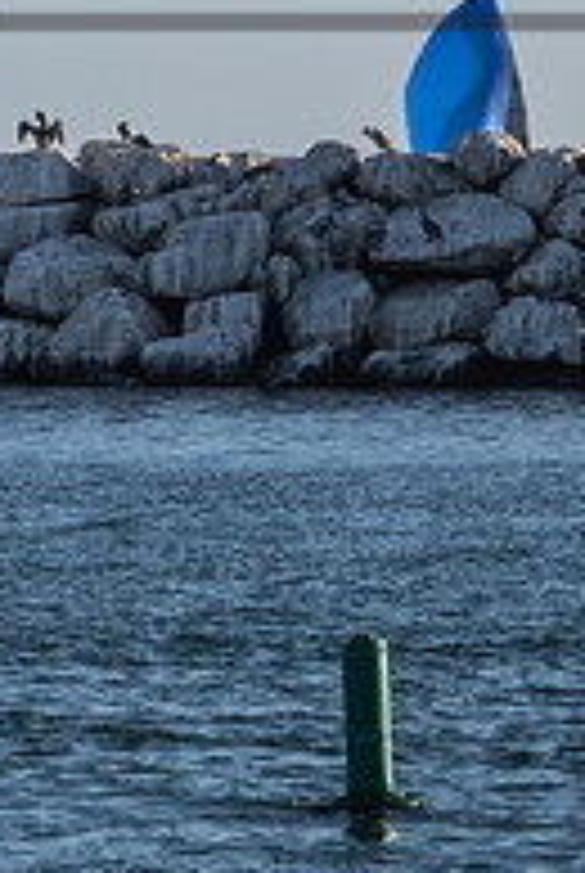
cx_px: -316
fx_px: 11755
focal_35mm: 484
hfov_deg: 2.8
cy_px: -113
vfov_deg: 4.2
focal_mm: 125
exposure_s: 1/1600
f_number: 6.3
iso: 320
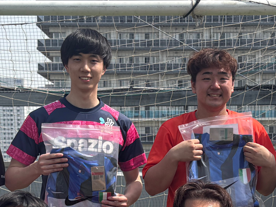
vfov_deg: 13.9
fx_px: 829
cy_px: 224
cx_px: 167
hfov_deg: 18.9
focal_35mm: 104
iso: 50
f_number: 1.6
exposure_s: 1/1848
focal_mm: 5.96
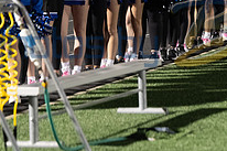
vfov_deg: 5.1
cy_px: -47
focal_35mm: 265
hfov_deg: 7.8
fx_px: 1670
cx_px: 147
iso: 4000
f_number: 2.8
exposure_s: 1/250
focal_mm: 94
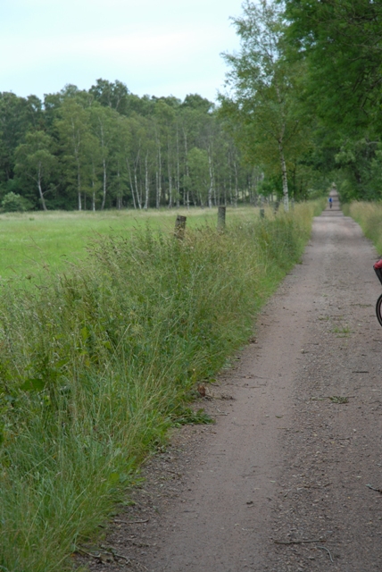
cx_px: 191
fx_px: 1668
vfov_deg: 19.4
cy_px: 286
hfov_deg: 13.1
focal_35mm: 105
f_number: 7.1
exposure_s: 1/180
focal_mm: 70
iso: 250
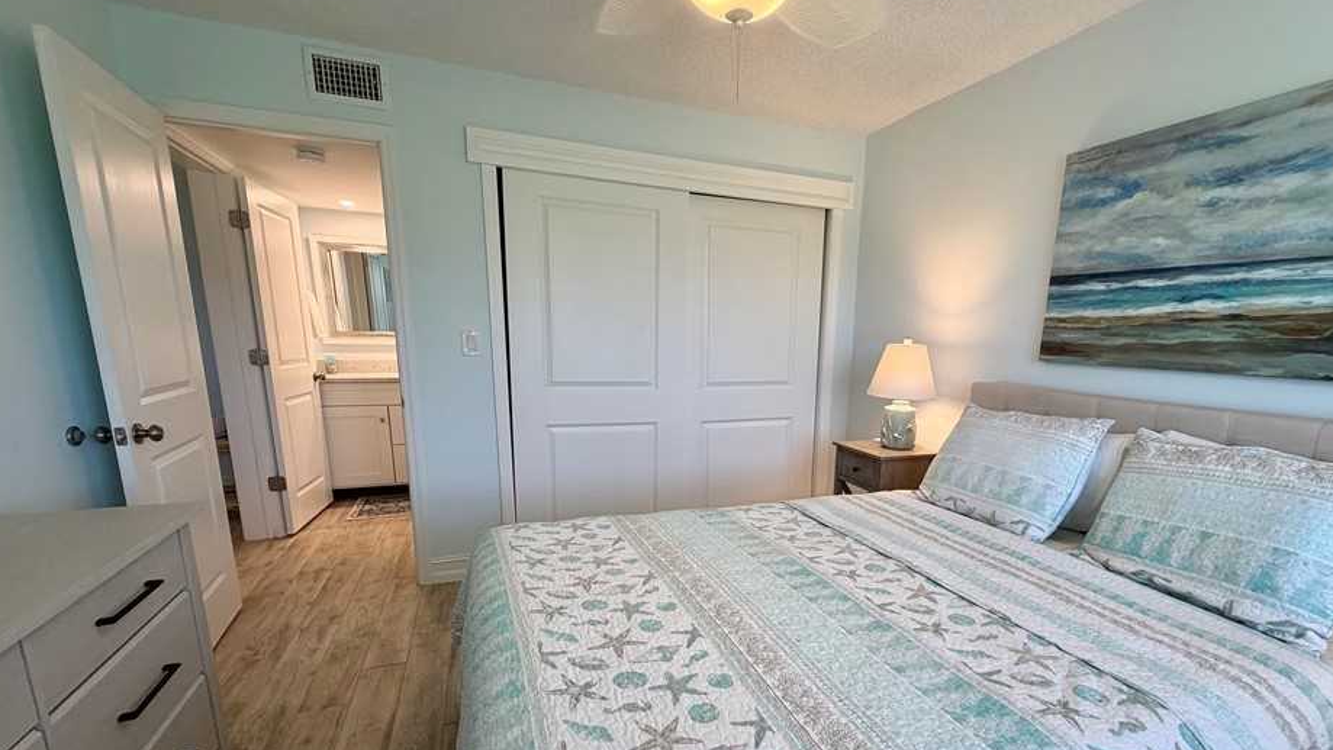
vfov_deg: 63.1
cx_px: 730
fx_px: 601
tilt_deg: -12.0
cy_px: 464
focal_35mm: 17
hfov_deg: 95.6
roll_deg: -1.4
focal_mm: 2.22
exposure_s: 1/120
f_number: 2.2
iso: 125
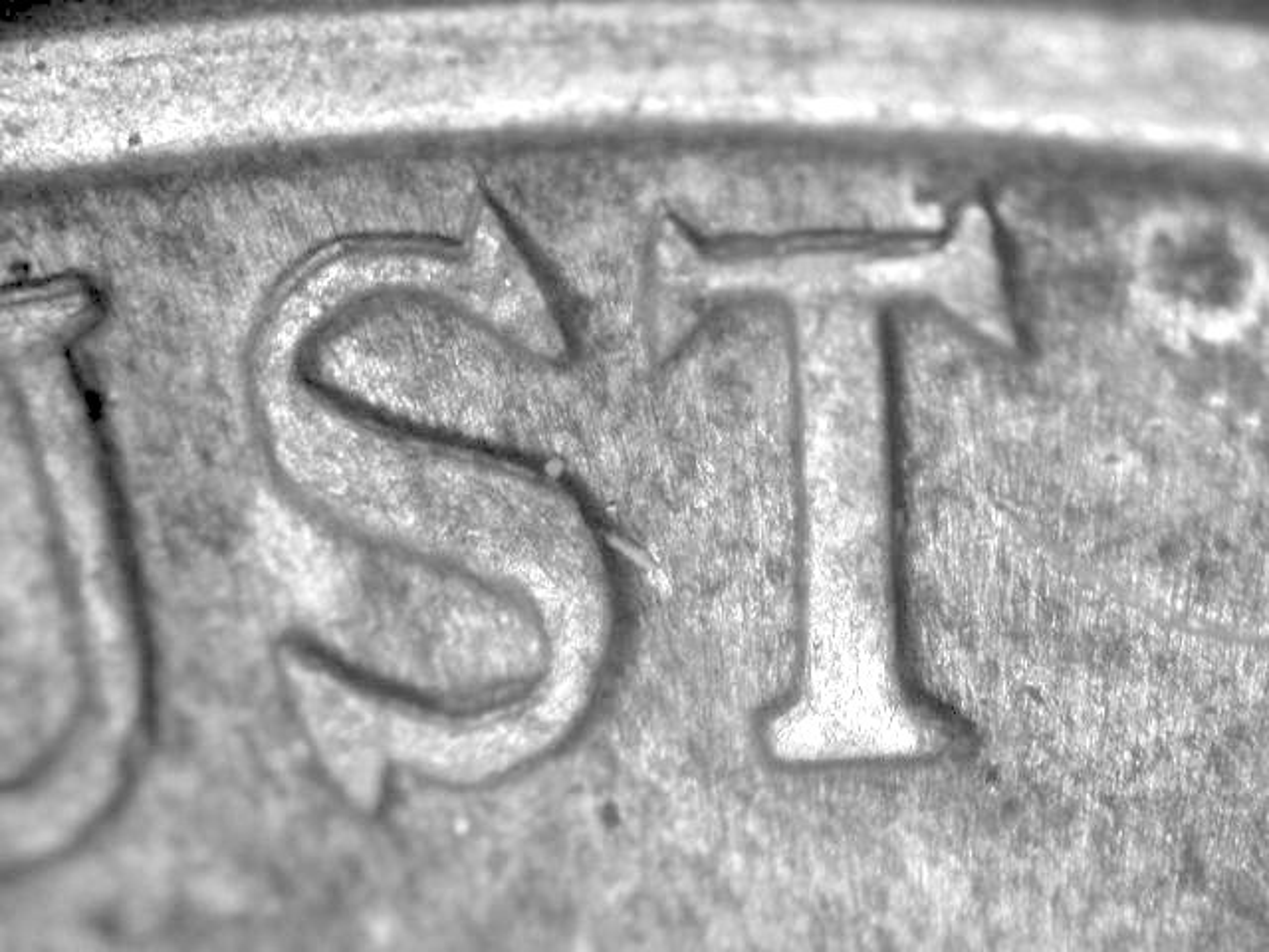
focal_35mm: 128
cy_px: 476
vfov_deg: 11.6
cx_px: 634
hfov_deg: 15.4
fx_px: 4692
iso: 100
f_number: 4.5
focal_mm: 26.6
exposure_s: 1/5.2
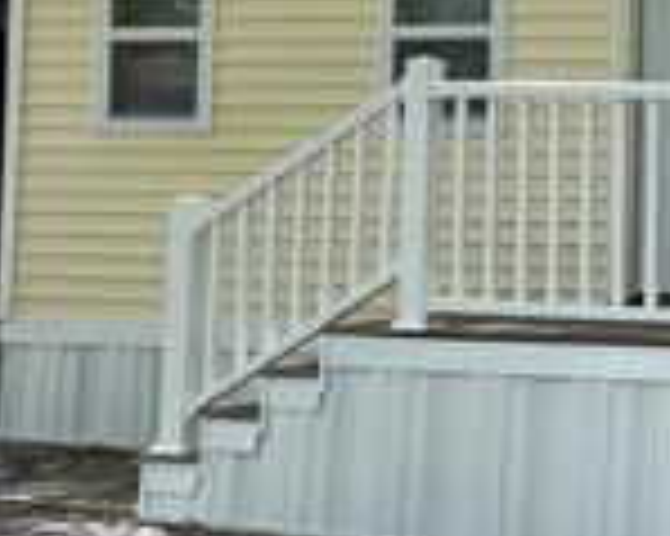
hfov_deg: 19.8
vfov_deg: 17.8
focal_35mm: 85
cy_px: 83
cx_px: 976
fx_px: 1684
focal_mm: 5.96
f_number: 1.6
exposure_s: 1/1117
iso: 64
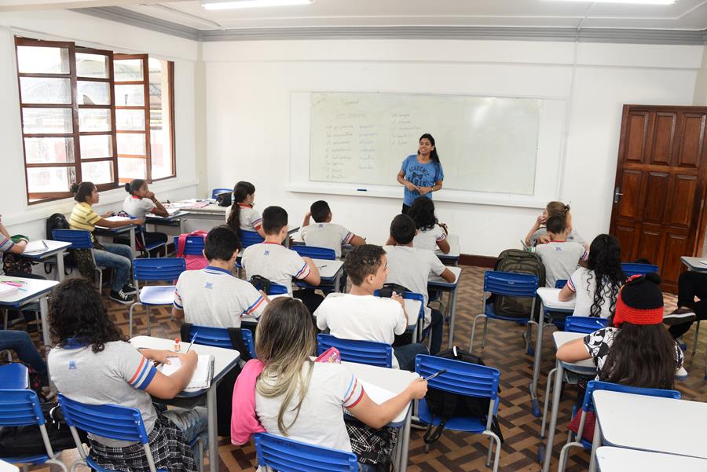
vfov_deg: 46.4
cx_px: 354
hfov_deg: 65.4
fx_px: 550
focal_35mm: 28
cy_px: 236
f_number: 7.1
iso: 2500
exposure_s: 1/60
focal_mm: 28
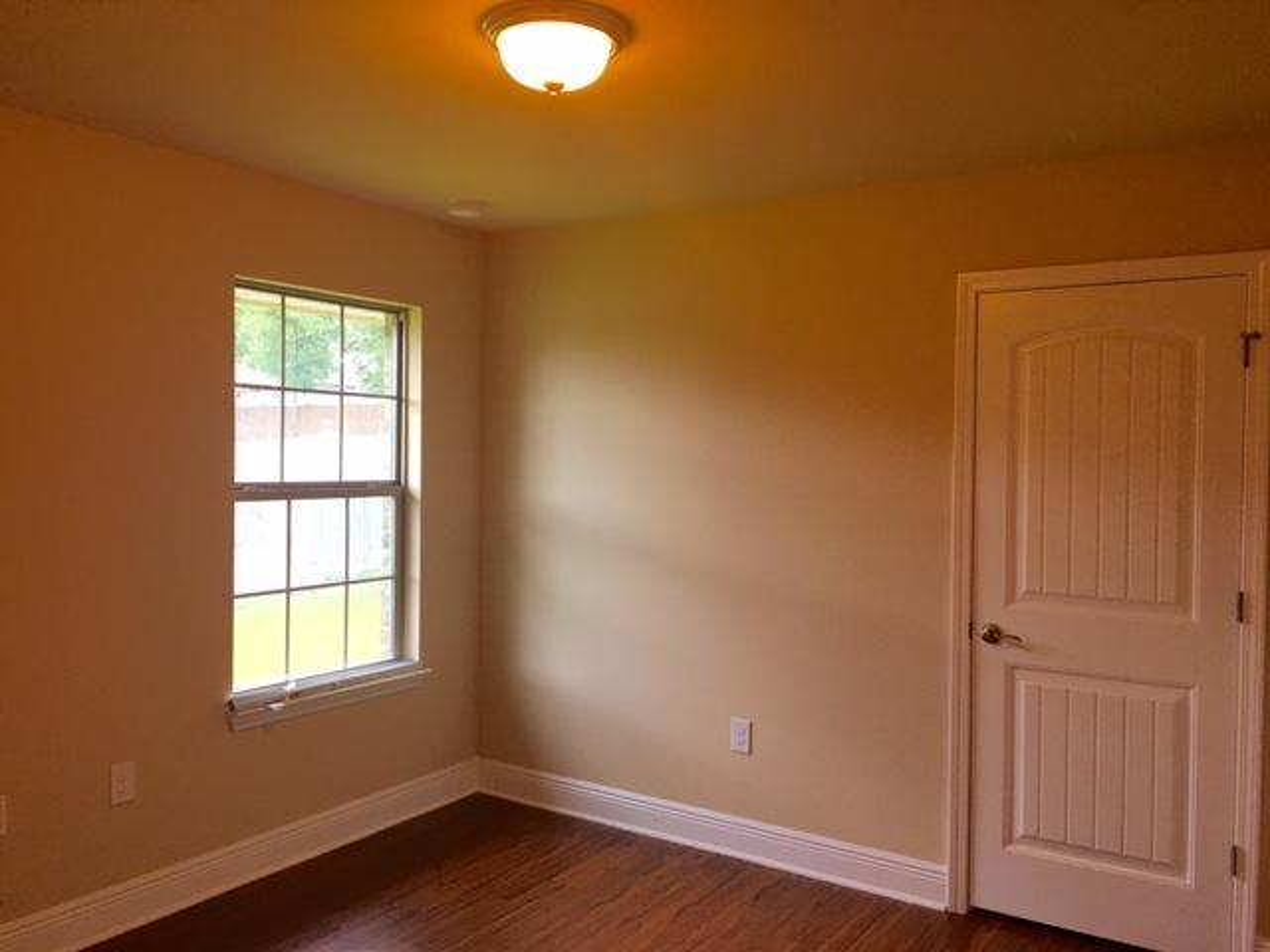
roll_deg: -1.0
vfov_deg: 48.2
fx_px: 1064
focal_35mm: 29
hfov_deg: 61.7
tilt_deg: -1.0
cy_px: 476
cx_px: 635
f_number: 2.2
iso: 32
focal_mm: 4.15
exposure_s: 1/33
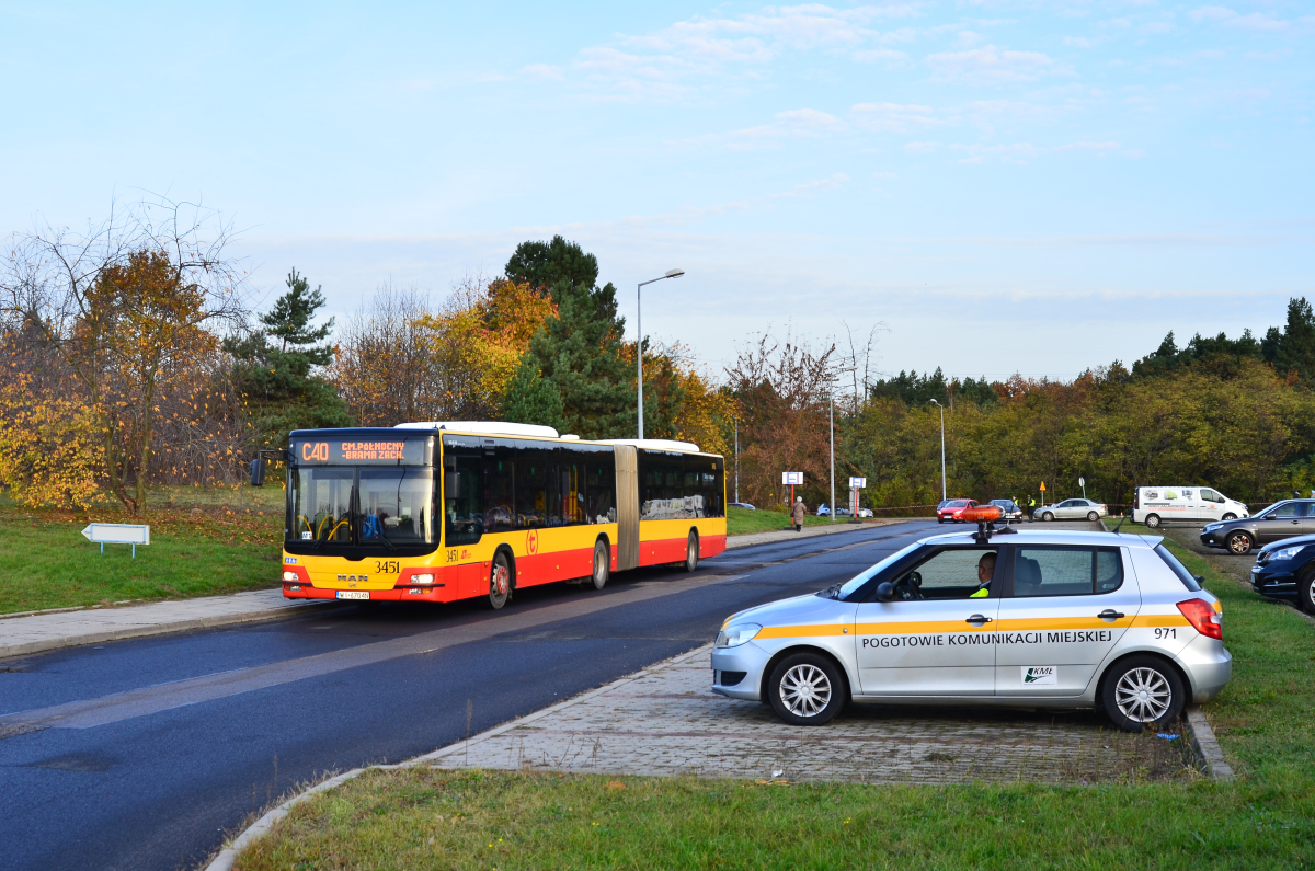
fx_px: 1531
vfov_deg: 31.8
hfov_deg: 46.5
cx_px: 658
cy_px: 436
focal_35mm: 42
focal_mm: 28
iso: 200
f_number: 7.1
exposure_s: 1/200
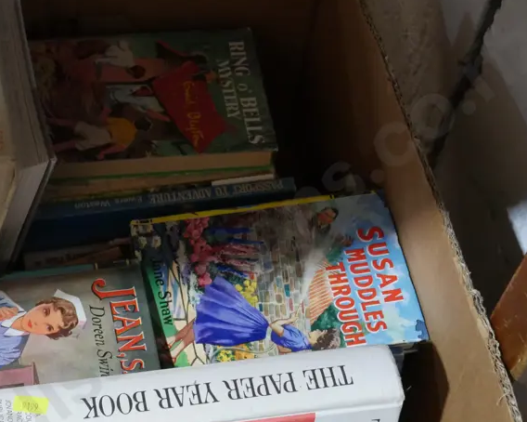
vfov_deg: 20.5
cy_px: 322
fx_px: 1154
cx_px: 158
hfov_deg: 25.5
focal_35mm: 74
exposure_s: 1/60
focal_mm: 21
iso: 2500
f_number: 4.6
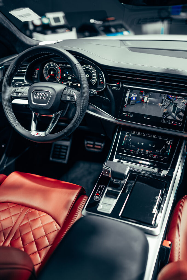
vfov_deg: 54.4
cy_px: 140
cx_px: 94
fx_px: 273
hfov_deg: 37.9
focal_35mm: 35
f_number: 1.4
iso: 50
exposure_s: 1/13
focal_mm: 35
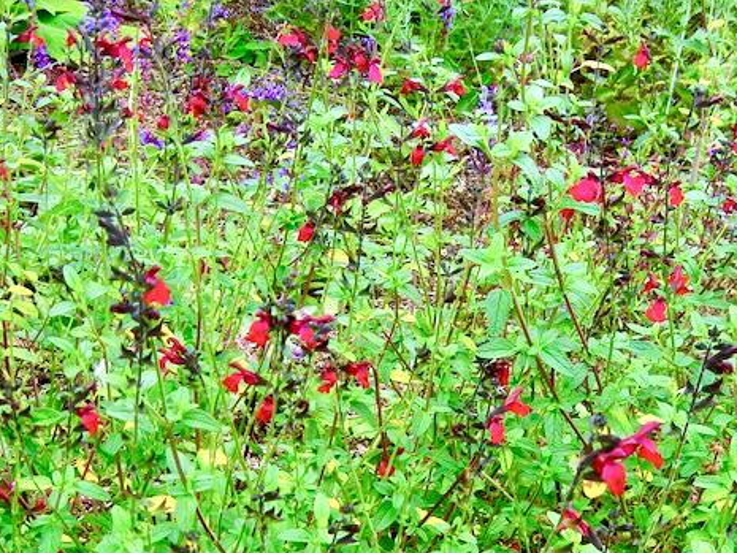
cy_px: 469
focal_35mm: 66
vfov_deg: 21.9
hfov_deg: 29.3
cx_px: 431
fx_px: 1406
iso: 160
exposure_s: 1/186
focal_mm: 5.4
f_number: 3.5
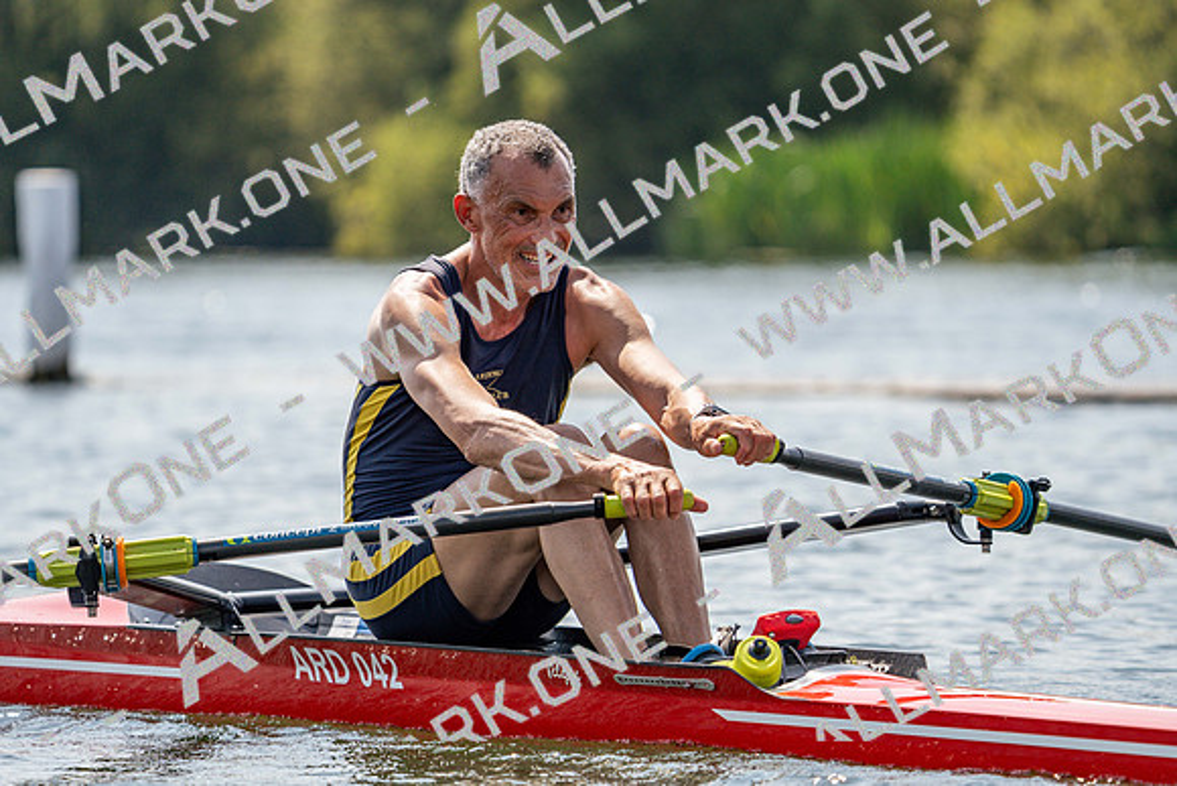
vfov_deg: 4.4
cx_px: 588
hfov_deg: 6.5
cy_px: 393
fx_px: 10301
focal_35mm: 315
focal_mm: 315
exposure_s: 1/1600
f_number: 6.3
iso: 250
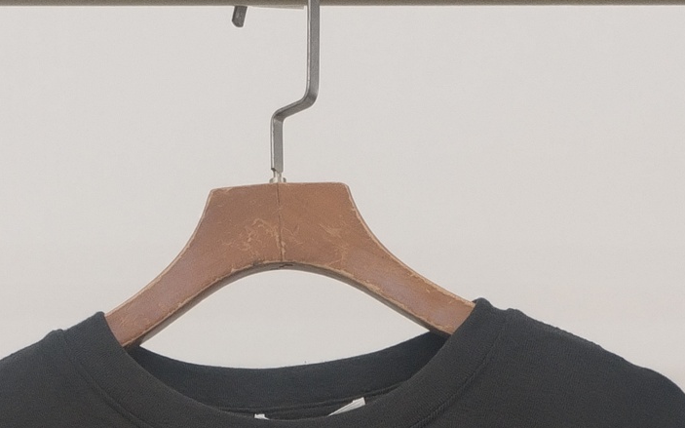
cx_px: 283
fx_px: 1960
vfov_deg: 11.1
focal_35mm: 105
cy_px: 917
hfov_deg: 19.8
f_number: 1.8
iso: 316
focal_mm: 4.75
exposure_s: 1/60
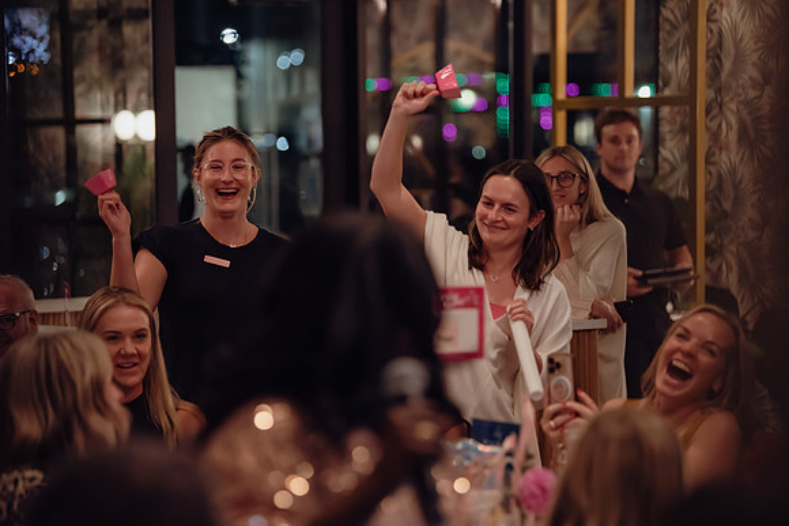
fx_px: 2850
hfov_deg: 15.8
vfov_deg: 10.6
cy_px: 263
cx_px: 394
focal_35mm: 130
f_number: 2.8
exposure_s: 1/200
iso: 4000
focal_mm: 130
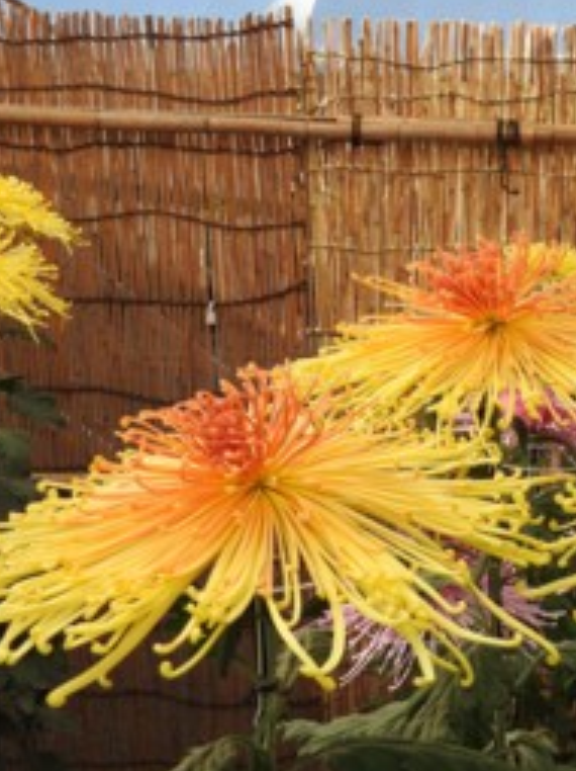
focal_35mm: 71
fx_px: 1578
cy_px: 443
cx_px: 591
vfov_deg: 27.4
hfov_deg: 20.0
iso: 100
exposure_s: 1/250
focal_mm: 7.2
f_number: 3.8
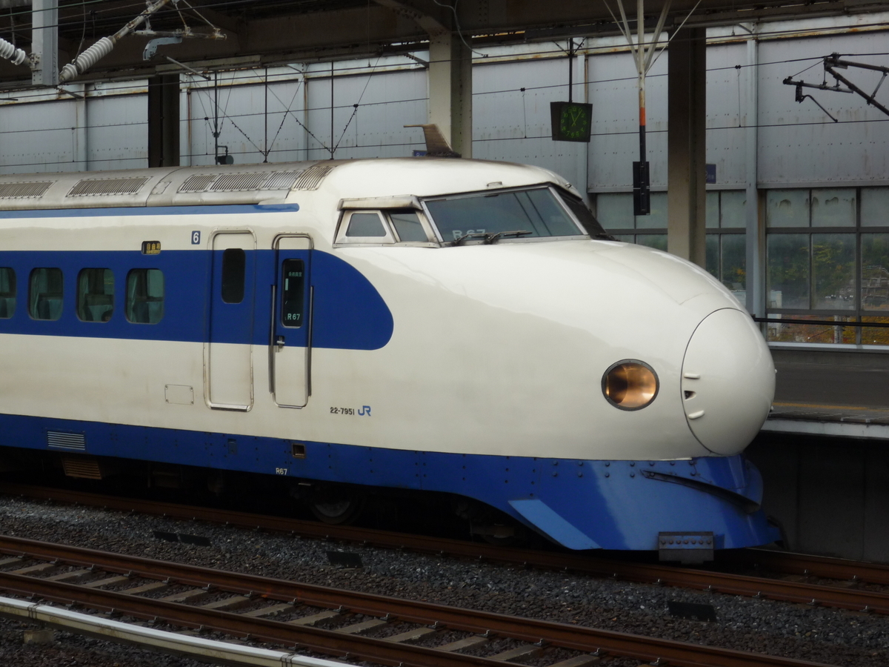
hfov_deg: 22.3
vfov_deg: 16.8
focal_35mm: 88
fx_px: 2260
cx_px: 444
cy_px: 334
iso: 100
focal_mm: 15.3
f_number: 5.7
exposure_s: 1/100
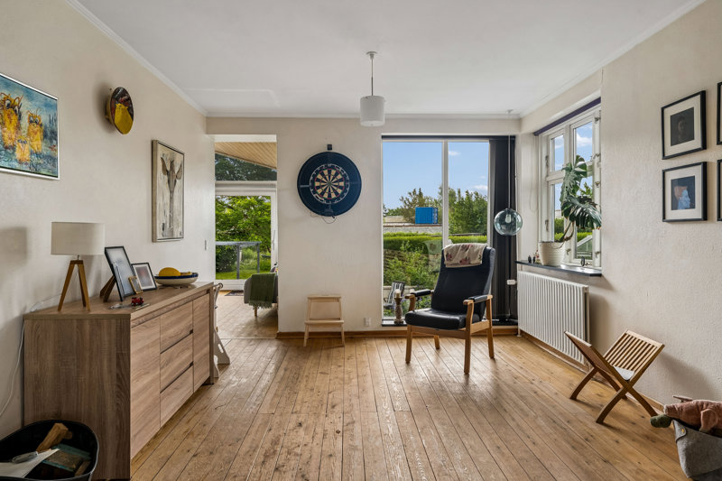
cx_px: 361
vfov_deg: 58.1
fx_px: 433
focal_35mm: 22
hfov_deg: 79.6
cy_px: 240
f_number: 7.1
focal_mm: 21.6
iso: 800
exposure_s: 1/100
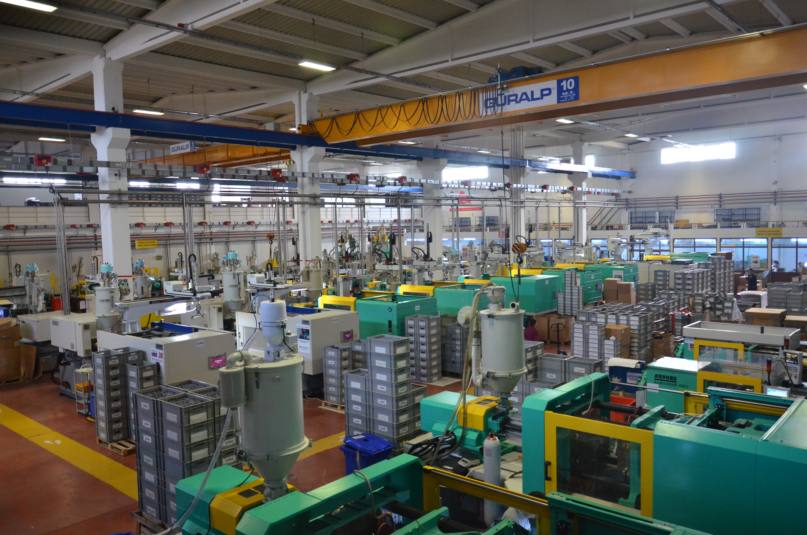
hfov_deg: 67.5
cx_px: 404
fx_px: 604
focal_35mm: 27
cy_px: 268
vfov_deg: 47.7
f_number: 4.5
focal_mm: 18
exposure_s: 1/125
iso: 1000
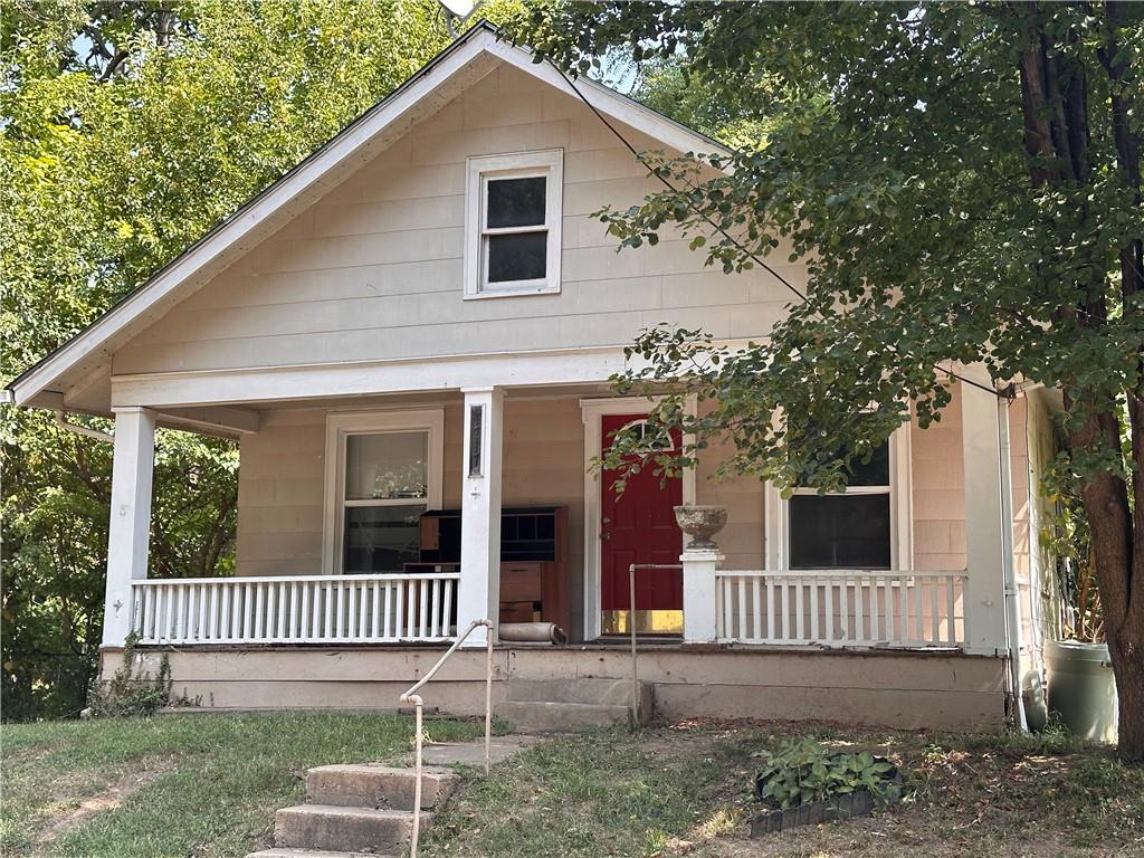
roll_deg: -0.7
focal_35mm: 48
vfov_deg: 30.3
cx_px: 572
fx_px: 1586
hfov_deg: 39.7
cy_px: 429
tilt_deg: +7.1
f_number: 1.78
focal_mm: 6.86
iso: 64
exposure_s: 1/501
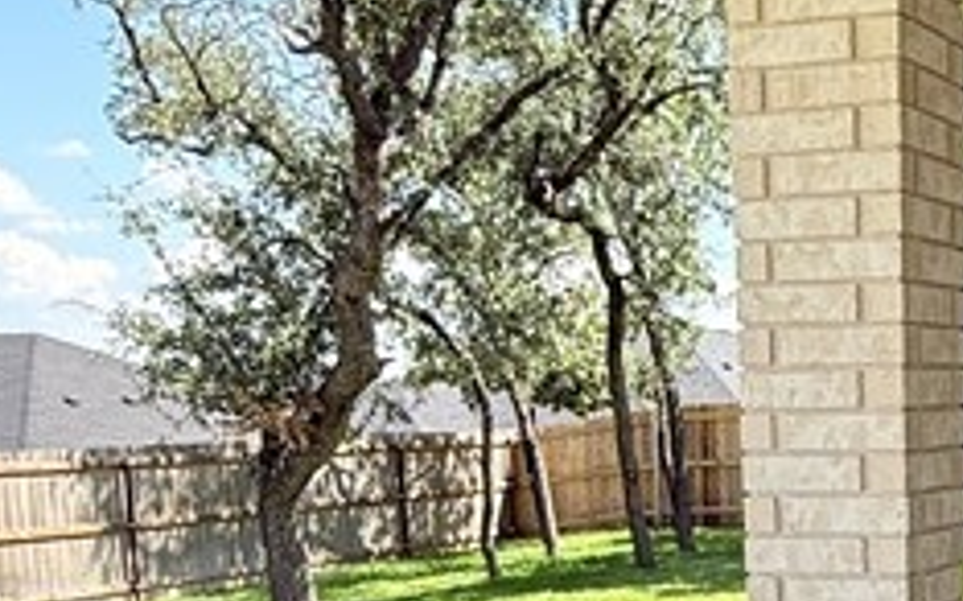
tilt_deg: -9.0
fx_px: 1705
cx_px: 959
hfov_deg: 29.5
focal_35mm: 65
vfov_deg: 19.1
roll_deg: -0.3
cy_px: 687
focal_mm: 2.22
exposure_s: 1/510
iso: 50
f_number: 2.2
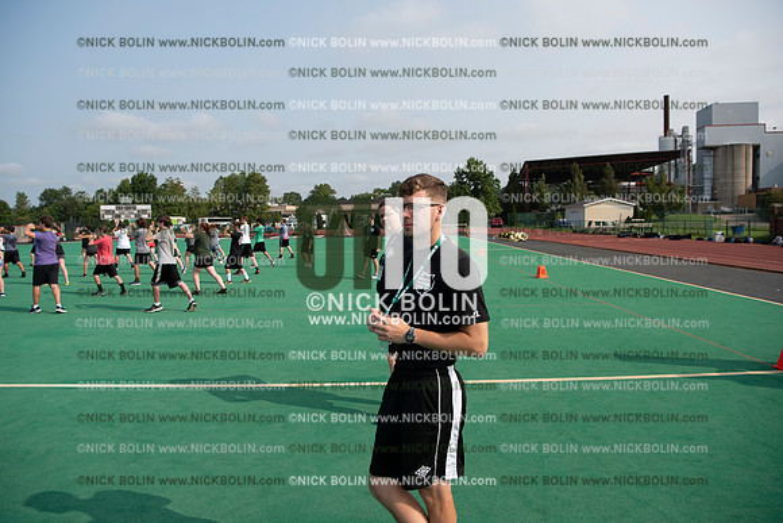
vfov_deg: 53.2
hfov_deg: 73.7
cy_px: 262
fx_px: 522
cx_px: 392
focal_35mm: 24
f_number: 5.6
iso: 125
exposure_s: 1/640
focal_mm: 24
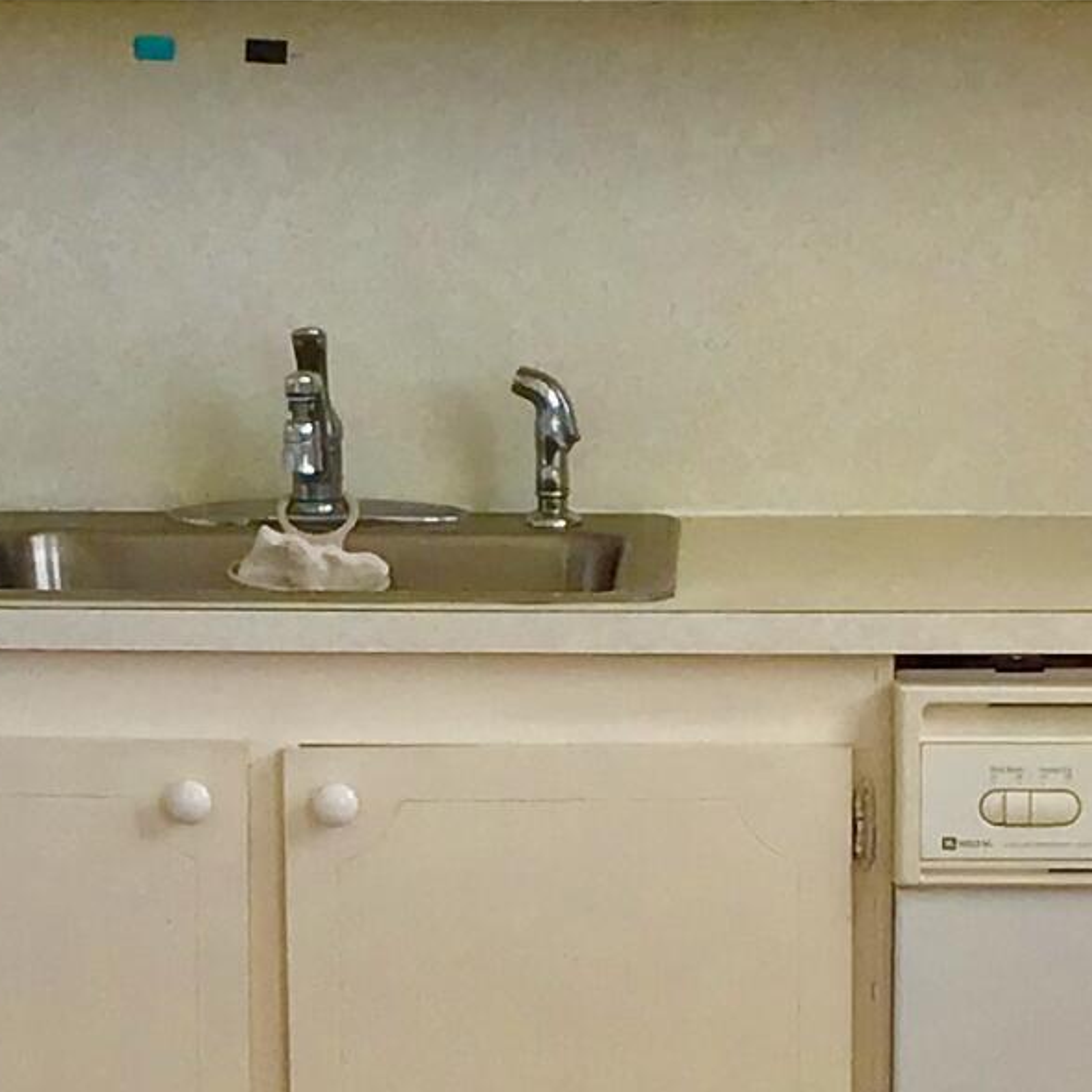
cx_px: 586
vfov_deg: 12.5
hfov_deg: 12.6
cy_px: 926
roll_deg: +1.1
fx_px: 4961
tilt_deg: -9.7
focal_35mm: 139
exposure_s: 1/120
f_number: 2.4
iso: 32
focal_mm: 3.3
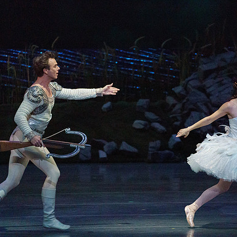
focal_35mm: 490
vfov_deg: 3.6
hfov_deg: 3.6
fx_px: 3796
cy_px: 118
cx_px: 153
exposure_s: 1/320
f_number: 5.6
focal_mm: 382
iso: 8000
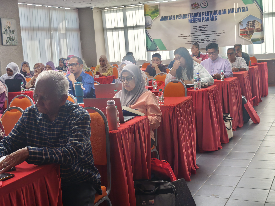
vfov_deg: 30.3
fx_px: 381
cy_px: 99
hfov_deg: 39.7
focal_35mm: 48
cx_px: 138
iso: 125
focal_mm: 6.57
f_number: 1.6
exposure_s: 1/100
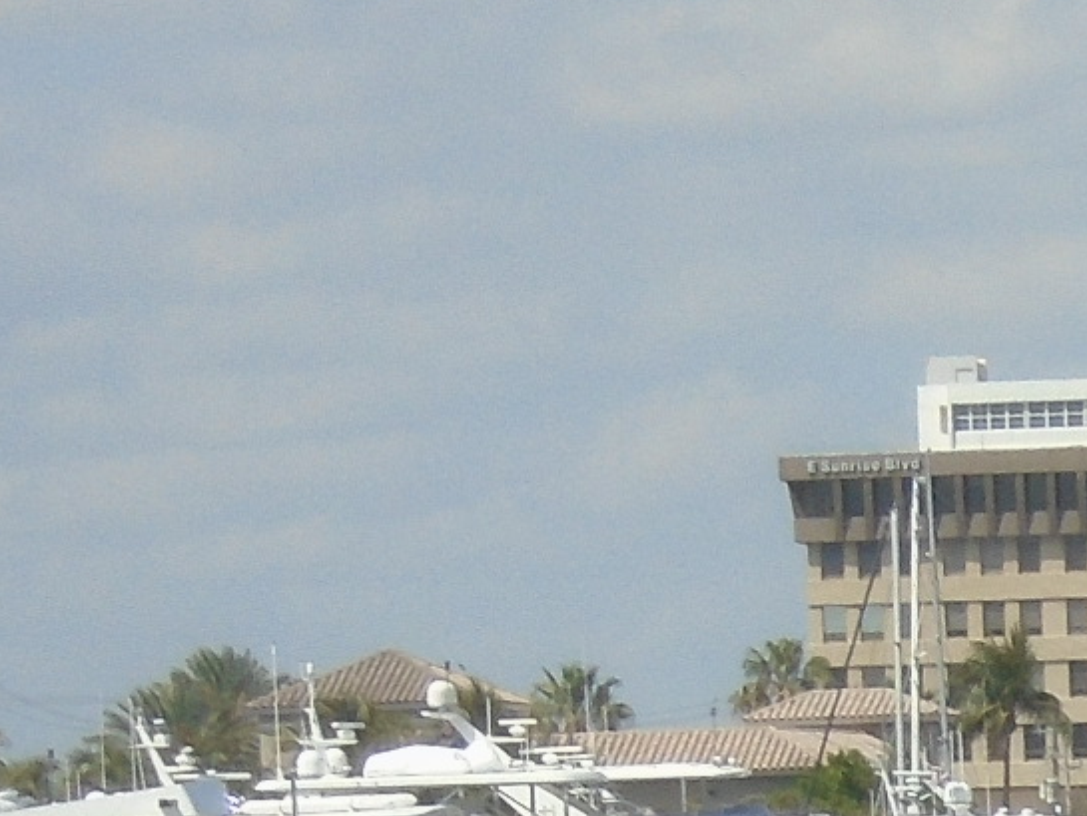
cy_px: 1670
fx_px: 13883
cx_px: 2132
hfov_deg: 4.4
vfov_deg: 3.3
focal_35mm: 442
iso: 100
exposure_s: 1/500
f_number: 5.1
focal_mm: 16.4
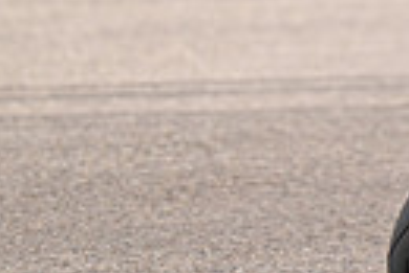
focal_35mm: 2680
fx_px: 30481
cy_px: 49
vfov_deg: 0.5
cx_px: 774
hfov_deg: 0.8
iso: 200
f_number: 6.3
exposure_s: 1/1250
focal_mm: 600
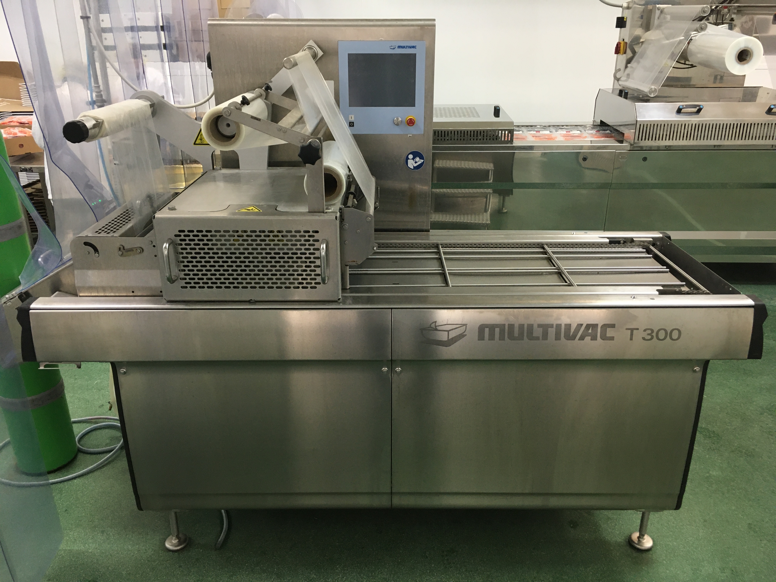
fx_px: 650
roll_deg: +1.6
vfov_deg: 48.2
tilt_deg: -22.9
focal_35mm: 29
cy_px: 291
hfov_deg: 61.7
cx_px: 388
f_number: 2.2
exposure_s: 1/33
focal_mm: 4.15
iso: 125
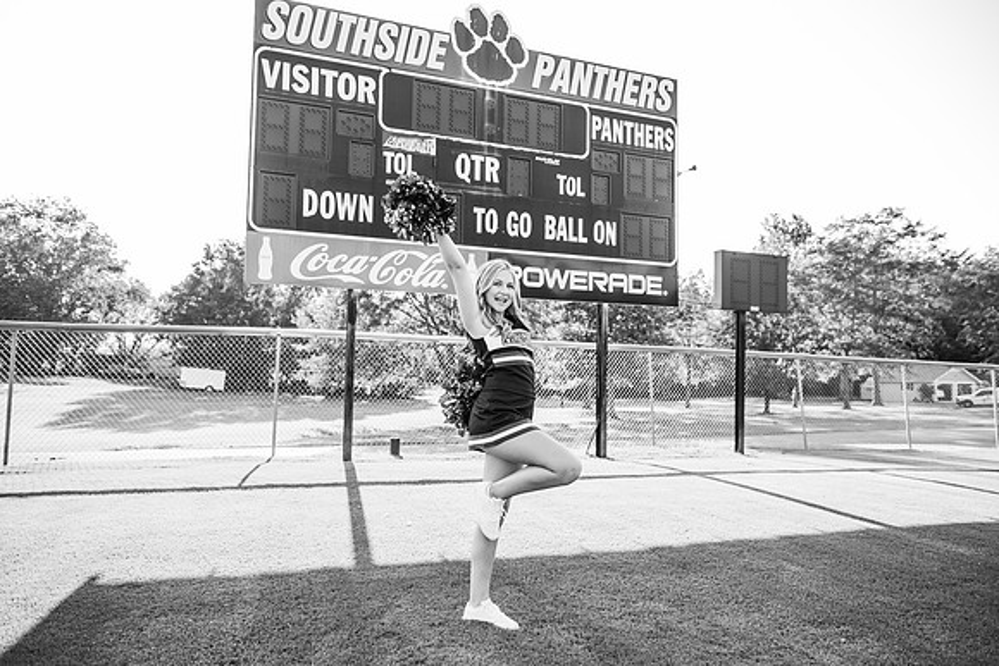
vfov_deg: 53.2
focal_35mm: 24
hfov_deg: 73.7
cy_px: 333
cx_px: 500
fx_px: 666
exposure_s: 1/640
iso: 200
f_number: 2.8
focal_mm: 24
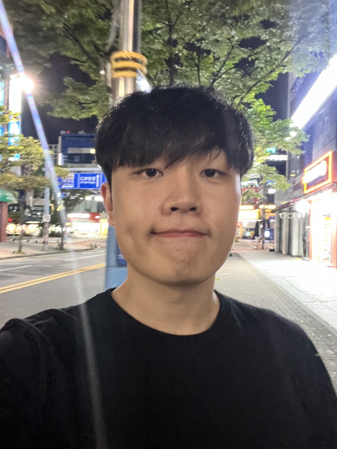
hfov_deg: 46.8
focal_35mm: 30
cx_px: 168
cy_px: 224
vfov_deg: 60.0
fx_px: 389
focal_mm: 2.71
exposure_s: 1/15
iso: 800
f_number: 2.2
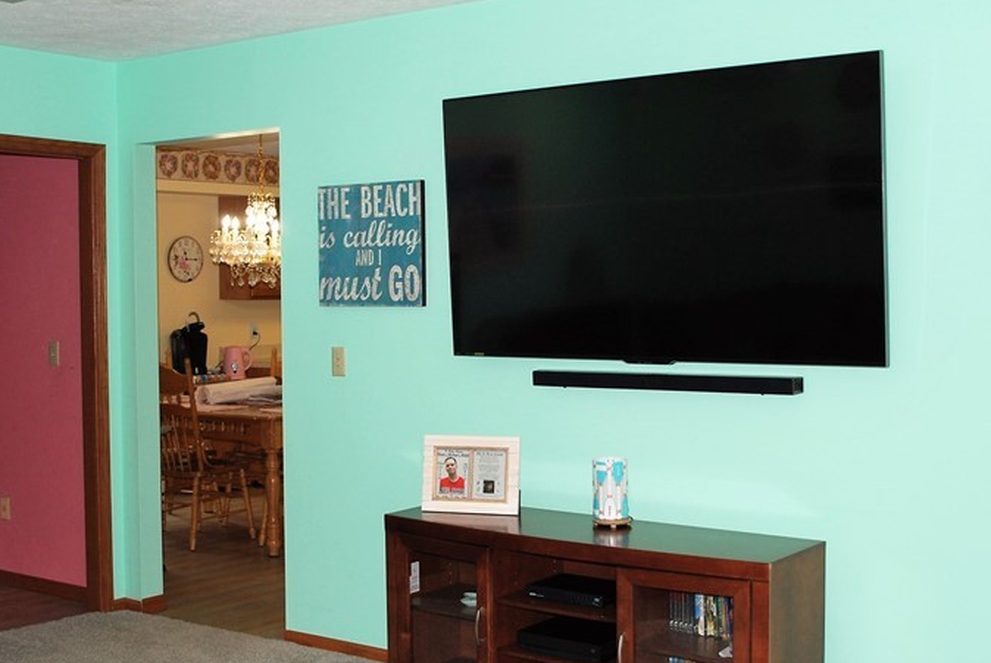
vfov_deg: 25.6
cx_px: 424
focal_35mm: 53
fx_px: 1461
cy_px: 376
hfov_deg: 37.4
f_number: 4
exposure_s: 1/60
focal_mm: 22
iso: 200
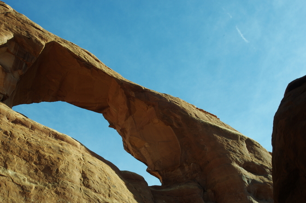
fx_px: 356
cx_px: 153
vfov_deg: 31.8
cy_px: 102
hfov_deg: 46.5
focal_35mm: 42
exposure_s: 1/13
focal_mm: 28
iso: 100
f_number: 22
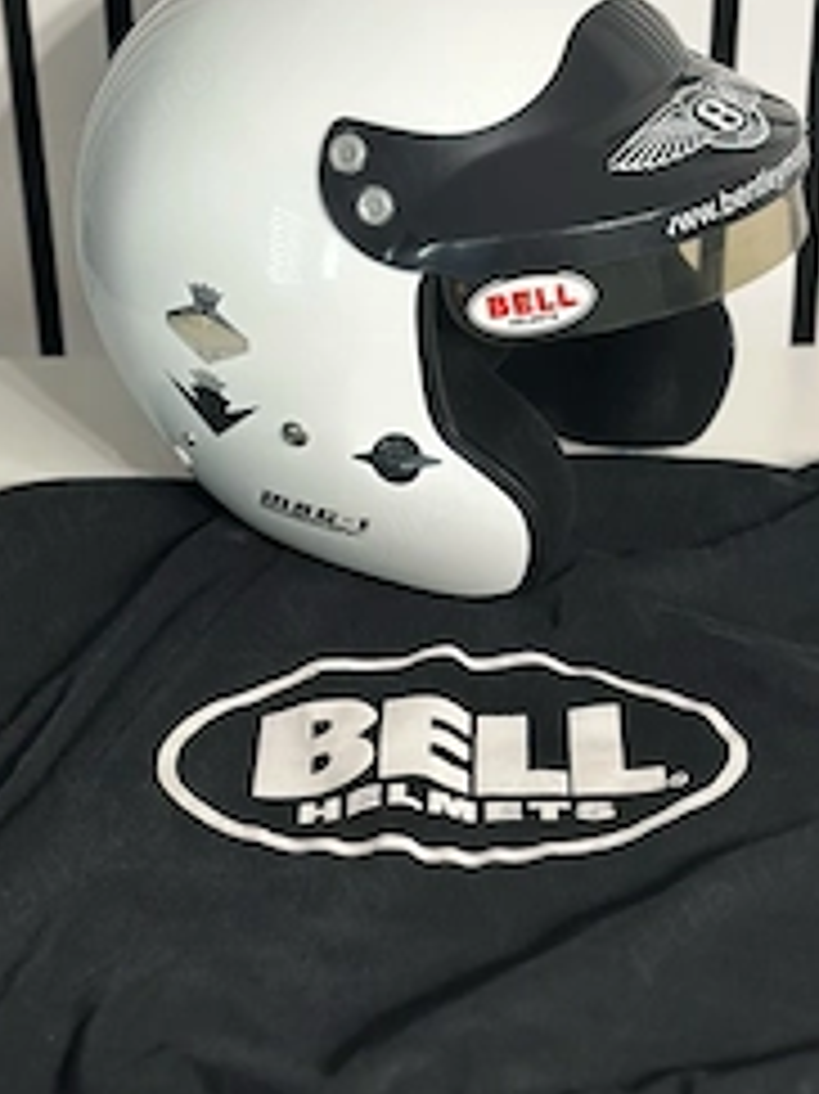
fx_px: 2494
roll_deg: -1.0
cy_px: 567
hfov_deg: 18.6
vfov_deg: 24.7
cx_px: 508
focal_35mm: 79
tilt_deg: -30.8
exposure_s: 1/60
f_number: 1.78
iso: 200
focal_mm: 6.86
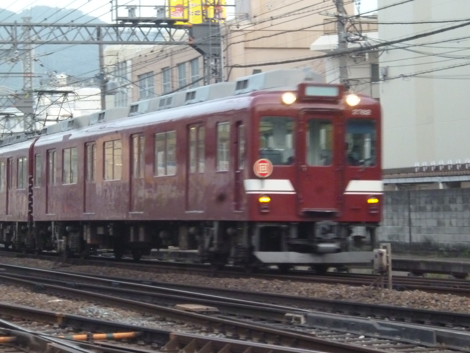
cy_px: 176
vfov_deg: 11.3
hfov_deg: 15.1
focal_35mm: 131
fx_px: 1779
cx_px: 235
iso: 800
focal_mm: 20
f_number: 6.5
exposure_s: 1/50
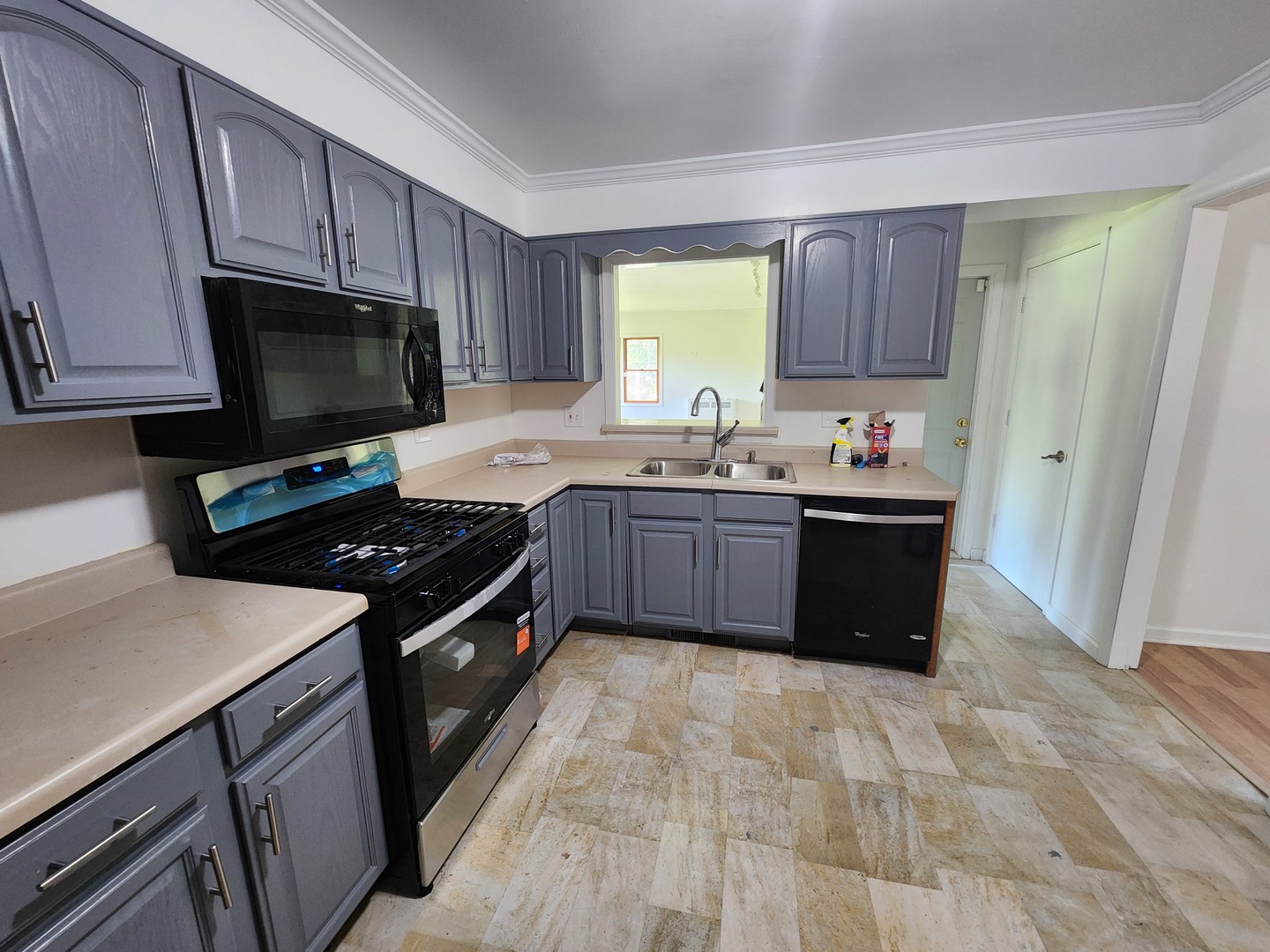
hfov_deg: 106.2
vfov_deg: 89.9
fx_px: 477
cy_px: 476
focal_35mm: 13
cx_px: 635
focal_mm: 2.2
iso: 400
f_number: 2.2
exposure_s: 1/30
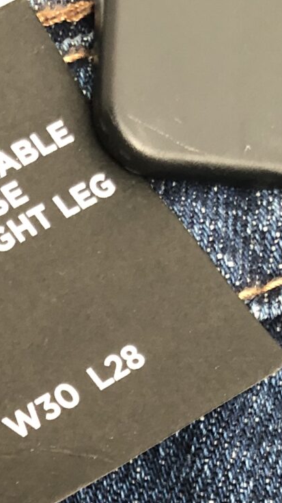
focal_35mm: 85
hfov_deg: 13.5
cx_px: -123
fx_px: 1131
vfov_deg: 22.5
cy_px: 645
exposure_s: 1/15
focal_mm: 4
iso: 80
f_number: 1.8
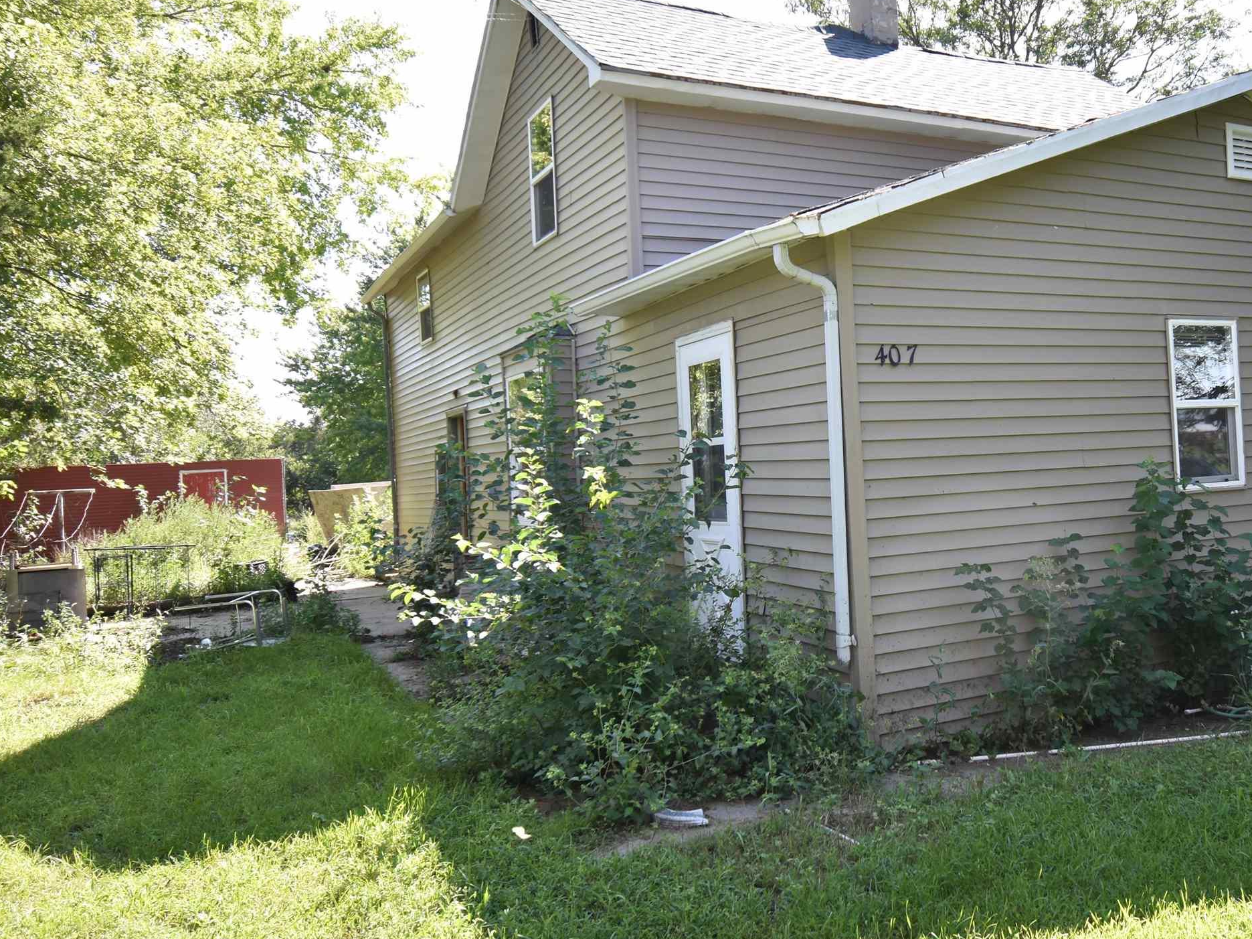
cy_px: 440
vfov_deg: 45.7
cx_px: 864
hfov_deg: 57.0
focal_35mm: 31
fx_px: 1114
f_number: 5
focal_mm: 13
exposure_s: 1/100
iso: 100
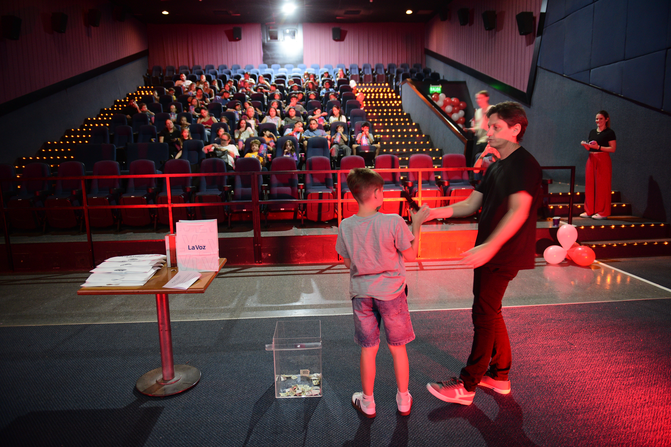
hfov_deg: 73.7
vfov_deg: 53.1
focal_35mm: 24
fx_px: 447
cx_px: 336
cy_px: 224
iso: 1600
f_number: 2.8
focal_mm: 24
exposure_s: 1/25
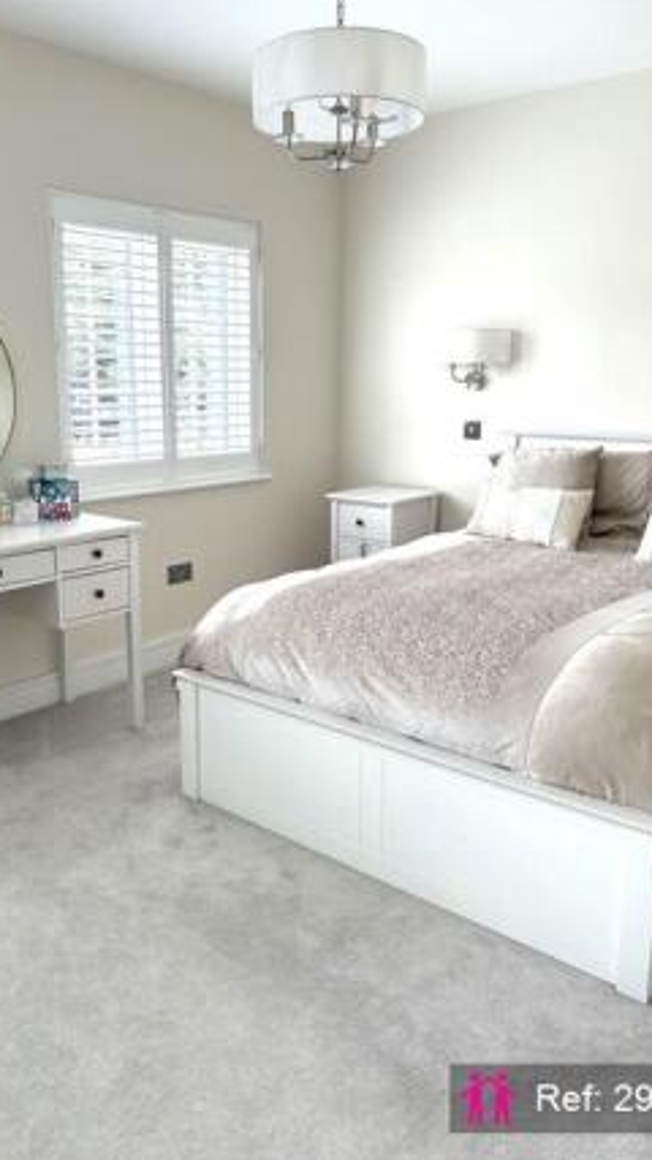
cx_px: 283
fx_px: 892
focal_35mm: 29
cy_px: 575
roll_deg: -0.2
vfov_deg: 66.1
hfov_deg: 40.1
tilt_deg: -12.2
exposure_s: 1/174
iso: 50
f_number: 1.6
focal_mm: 5.96
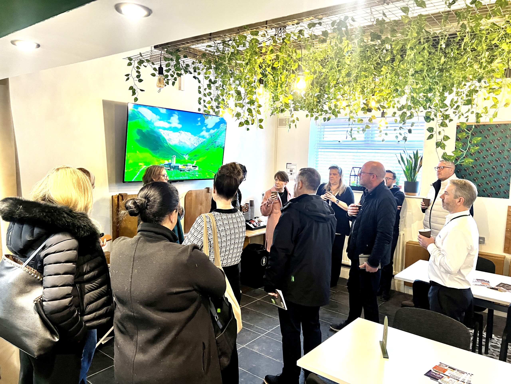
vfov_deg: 53.1
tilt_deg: -4.4
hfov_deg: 67.3
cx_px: 256
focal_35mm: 26
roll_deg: -1.5
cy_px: 192
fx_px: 384
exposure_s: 1/50
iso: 200
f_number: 1.5
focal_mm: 5.7
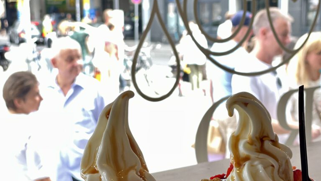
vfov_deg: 15.7
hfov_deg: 27.9
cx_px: 160
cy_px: 153
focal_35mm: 76
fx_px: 647
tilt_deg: -12.1
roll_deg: +1.1
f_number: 2
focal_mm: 6
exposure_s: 1/122
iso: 160
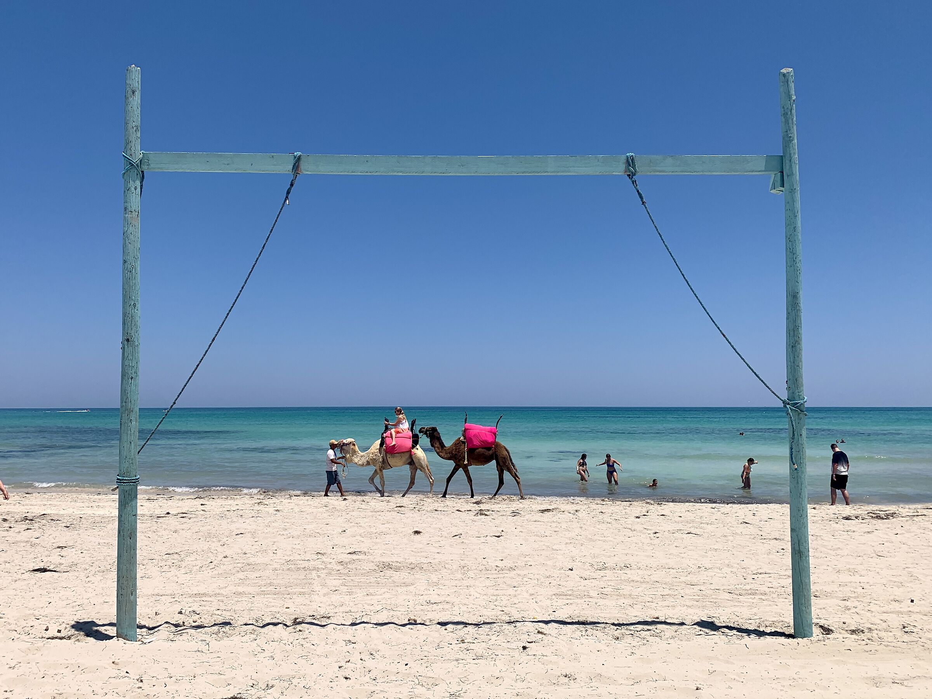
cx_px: 466
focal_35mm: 26
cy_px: 350
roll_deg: +0.2
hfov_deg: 67.3
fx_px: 700
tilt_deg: +2.9
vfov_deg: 53.1
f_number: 1.8
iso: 25
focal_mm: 4.25
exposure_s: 1/5405
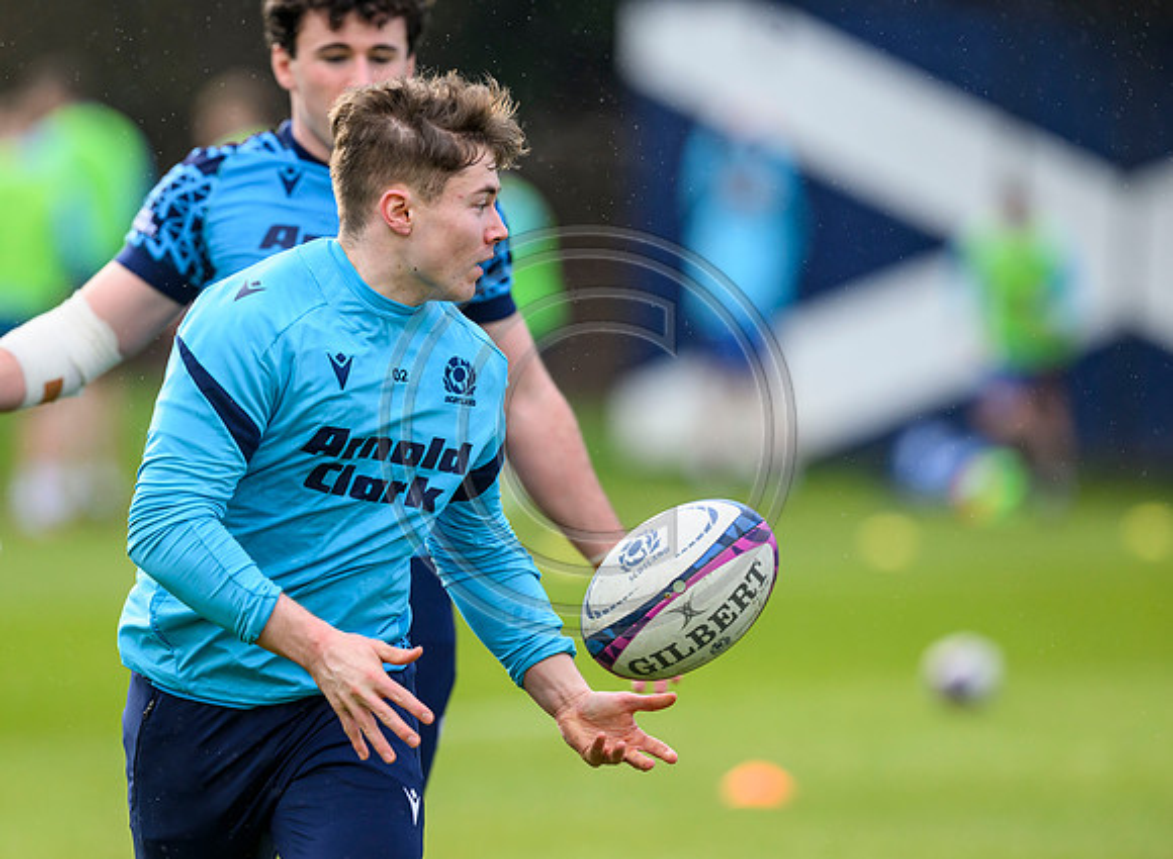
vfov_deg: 3.4
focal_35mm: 427
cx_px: 528
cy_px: 430
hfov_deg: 4.7
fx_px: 14335
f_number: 4
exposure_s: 1/2500
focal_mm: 400
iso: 1250
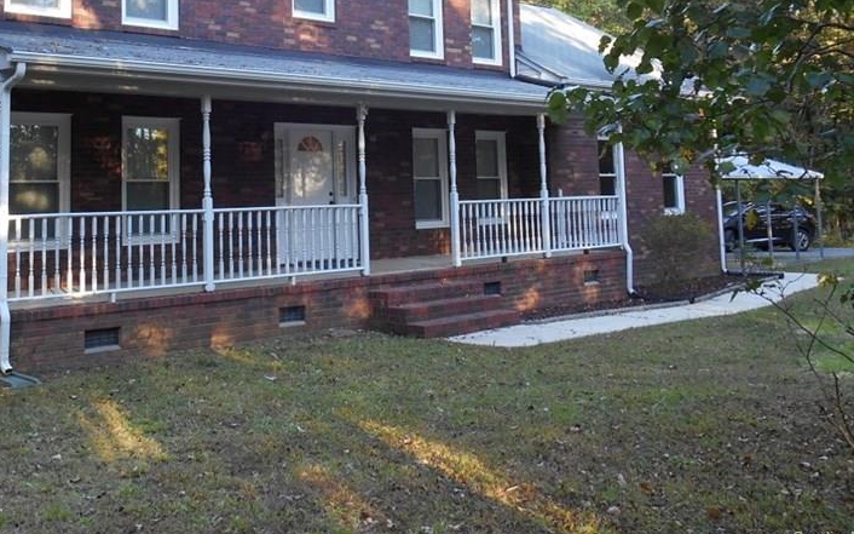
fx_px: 931
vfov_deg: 30.9
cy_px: 85
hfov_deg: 48.7
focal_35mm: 40
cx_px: 312
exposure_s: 1/30
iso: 125
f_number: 3.4
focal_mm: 4.7
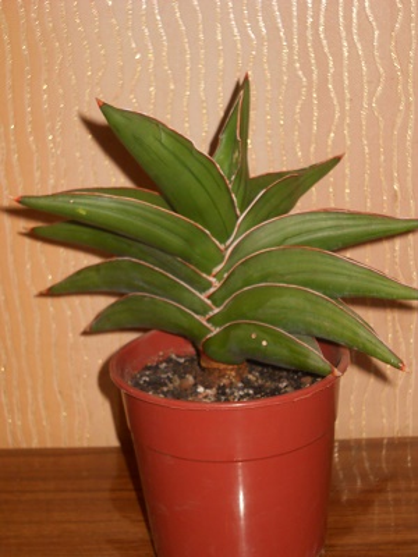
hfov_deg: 22.3
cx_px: 209
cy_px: 278
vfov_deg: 29.4
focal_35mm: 66
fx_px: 1063
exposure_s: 1/60
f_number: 7.1
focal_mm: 10.84
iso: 200
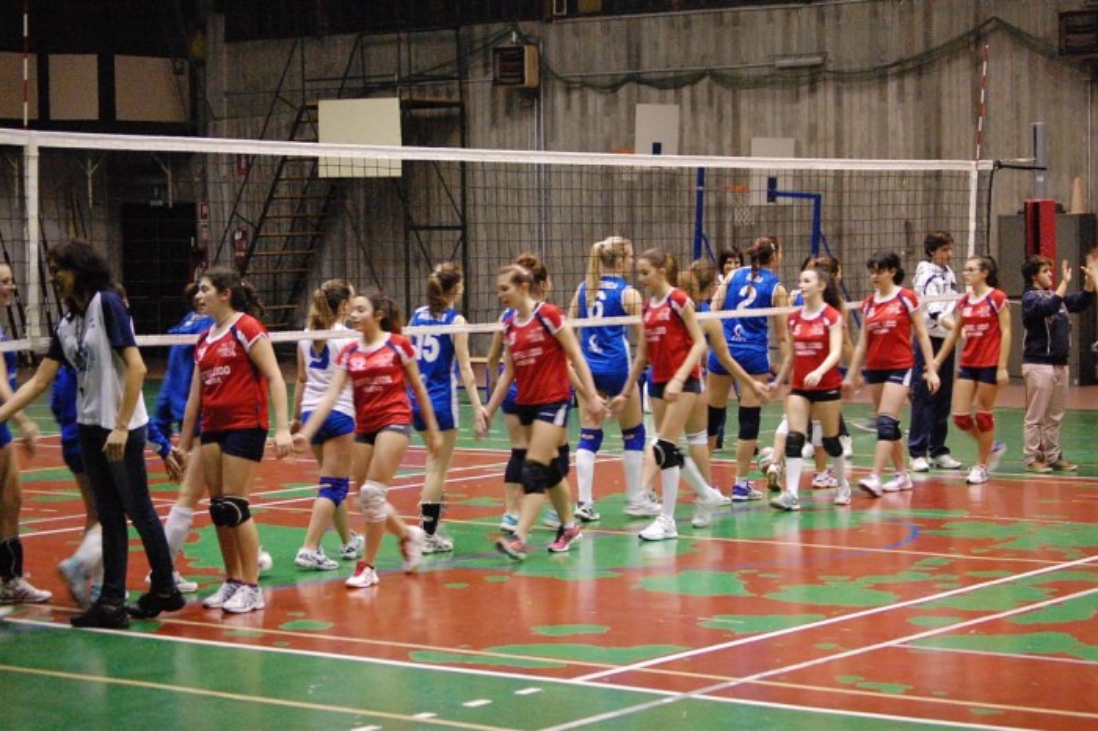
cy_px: 366
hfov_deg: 24.6
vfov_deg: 16.5
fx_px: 2515
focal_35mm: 82
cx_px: 549
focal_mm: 55
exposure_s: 1/40
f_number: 4
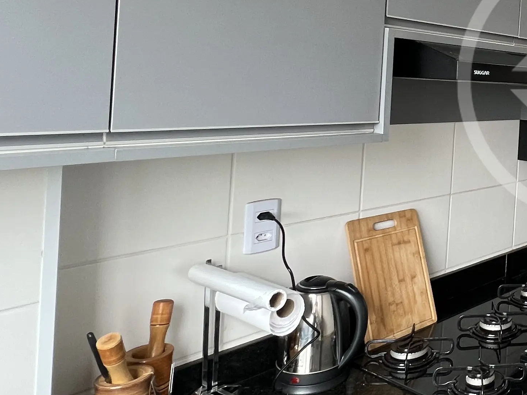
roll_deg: -3.4
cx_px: 600
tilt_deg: -0.1
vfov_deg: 38.2
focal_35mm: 36
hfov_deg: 40.0
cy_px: 81
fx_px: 548
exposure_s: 1/120
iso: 125
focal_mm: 1.57
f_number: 1.8
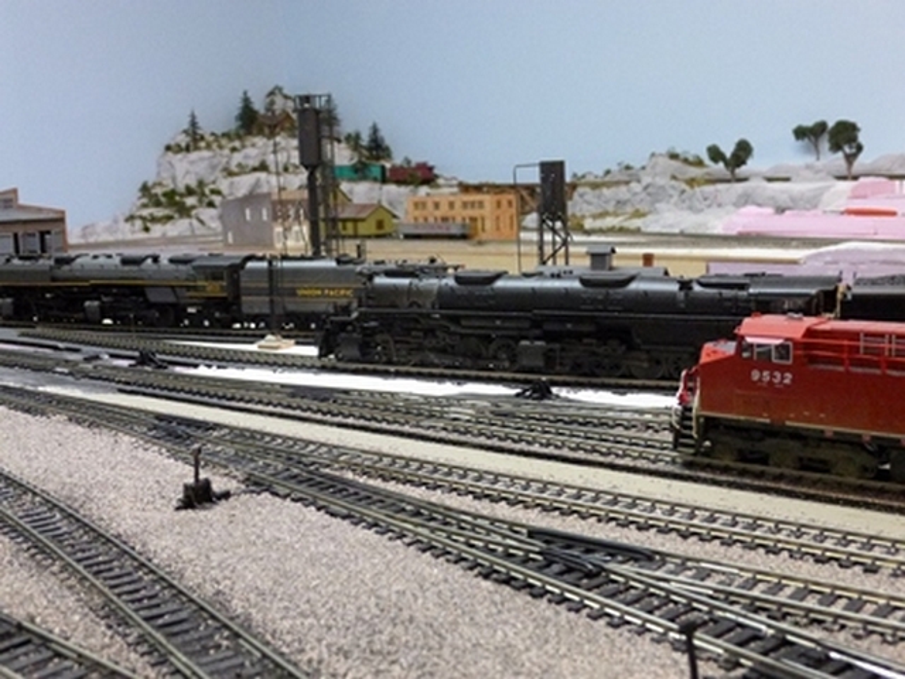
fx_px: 1072
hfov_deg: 45.8
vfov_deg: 35.1
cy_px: 340
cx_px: 452
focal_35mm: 41
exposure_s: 1/20
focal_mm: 7.4
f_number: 3.8
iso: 800
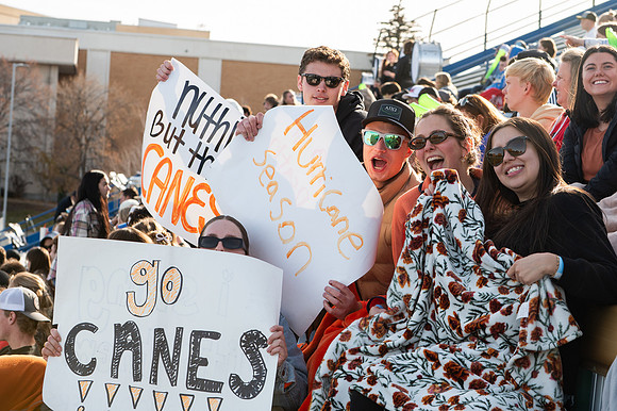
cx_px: 364
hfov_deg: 24.6
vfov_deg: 16.5
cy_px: 169
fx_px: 1414
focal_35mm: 83
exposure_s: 1/640
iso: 500
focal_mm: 70
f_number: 5.6
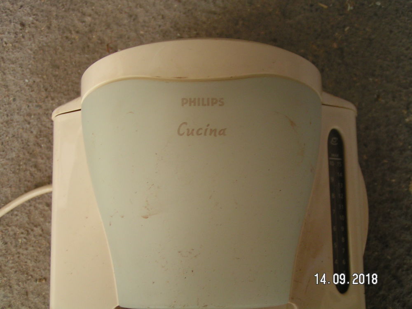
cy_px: 154
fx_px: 583
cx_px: 206
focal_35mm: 49
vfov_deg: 29.7
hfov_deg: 38.9
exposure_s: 1/50
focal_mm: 7.6
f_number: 2.8
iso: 100
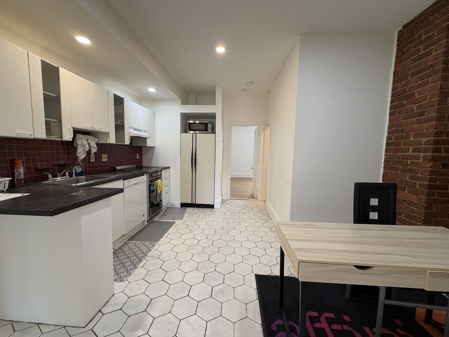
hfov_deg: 102.1
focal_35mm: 14
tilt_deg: -5.6
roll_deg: -1.0
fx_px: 182
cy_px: 168
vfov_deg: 85.7
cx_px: 224
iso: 200
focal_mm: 2.22
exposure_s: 1/60
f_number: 2.2
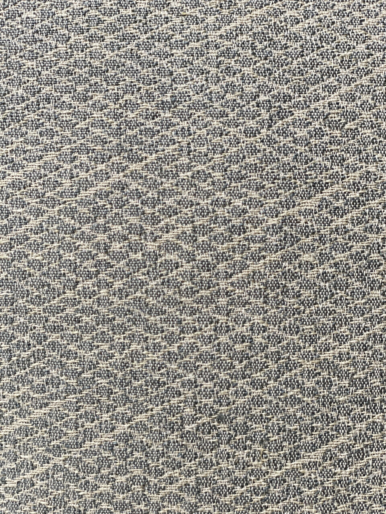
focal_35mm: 52
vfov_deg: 36.8
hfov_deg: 28.0
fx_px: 773
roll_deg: -3.0
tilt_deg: -27.6
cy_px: 257
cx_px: 193
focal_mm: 6
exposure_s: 1/122
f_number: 2
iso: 200
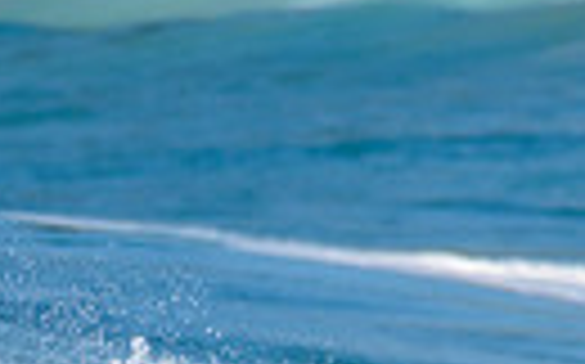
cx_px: 296
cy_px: 714
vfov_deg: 0.5
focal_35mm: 2792
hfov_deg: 0.8
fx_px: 44475
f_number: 5.6
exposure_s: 1/2000
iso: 180
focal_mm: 500
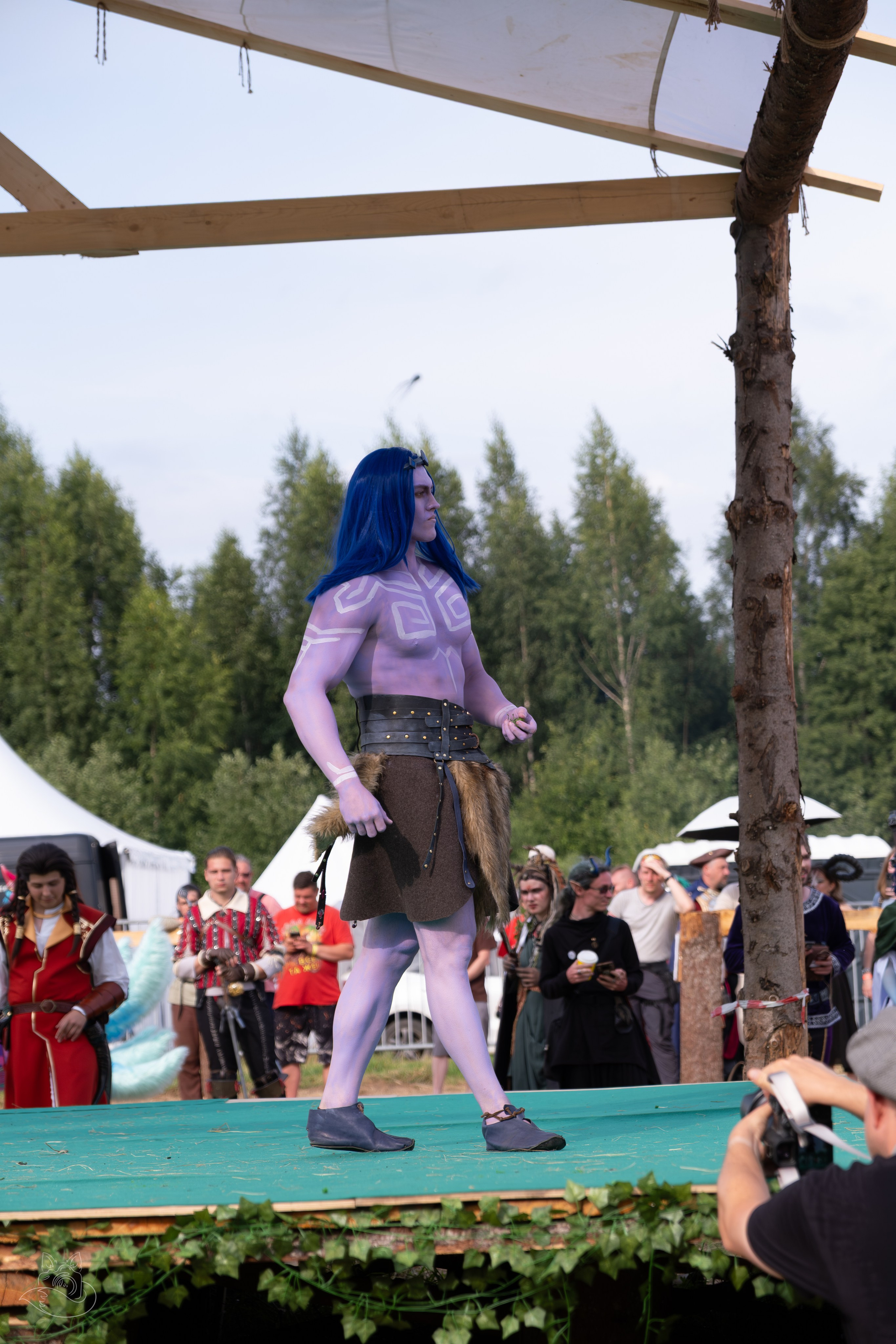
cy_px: 672
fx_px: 3098
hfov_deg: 16.5
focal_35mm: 83
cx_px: 448
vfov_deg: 24.5
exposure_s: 1/1250
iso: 250
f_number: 3.6
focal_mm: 55
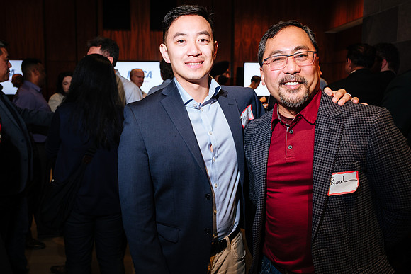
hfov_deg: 57.2
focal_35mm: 33
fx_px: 377
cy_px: 137
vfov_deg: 40.0
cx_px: 206
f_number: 4
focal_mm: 22
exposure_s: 1/60
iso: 320
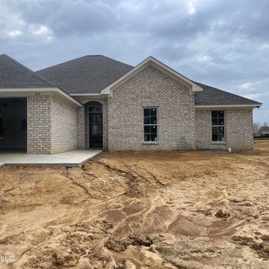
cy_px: 135
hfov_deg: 52.3
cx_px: 115
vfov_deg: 52.5
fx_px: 273
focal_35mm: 31
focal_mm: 4.2
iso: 32
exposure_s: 1/3861
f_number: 1.6
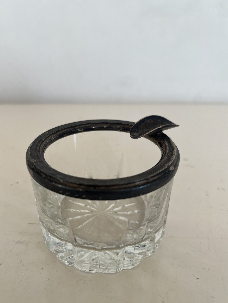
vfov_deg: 59.9
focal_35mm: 30
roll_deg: +0.2
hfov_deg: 46.7
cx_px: 102
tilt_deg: -29.5
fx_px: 263
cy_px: 159
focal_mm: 5.1
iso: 40
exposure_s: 1/121
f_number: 1.6
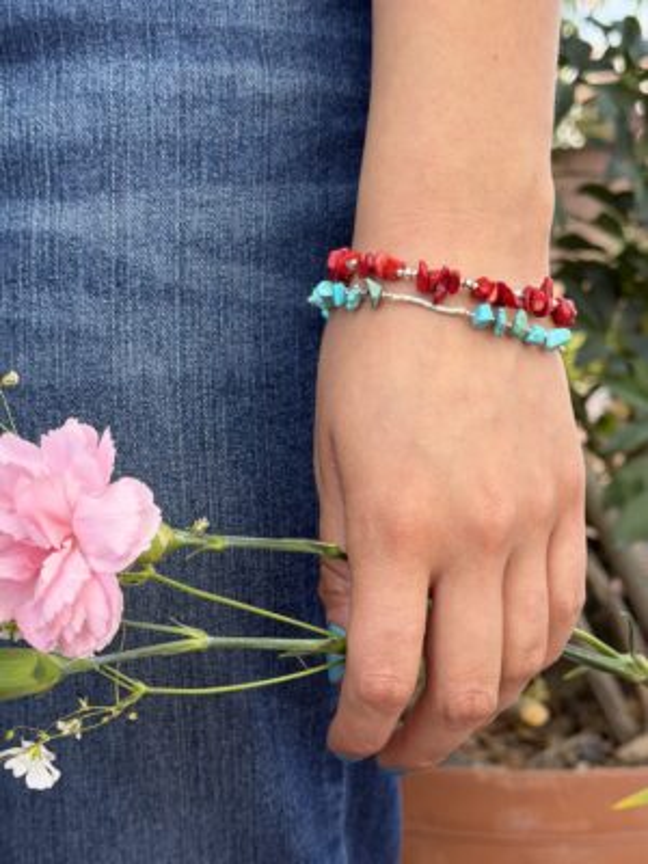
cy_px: 432
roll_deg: +1.6
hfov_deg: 30.3
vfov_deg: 39.7
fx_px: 1198
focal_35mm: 48
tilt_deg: -10.0
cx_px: 324
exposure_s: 1/786
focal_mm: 6.76
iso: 64
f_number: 1.78
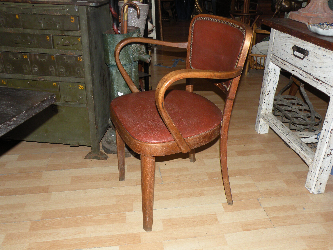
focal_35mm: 33
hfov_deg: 55.4
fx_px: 317
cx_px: 166
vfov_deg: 42.9
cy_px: 125
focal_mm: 5.8
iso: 64
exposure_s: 1/60
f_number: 3.2
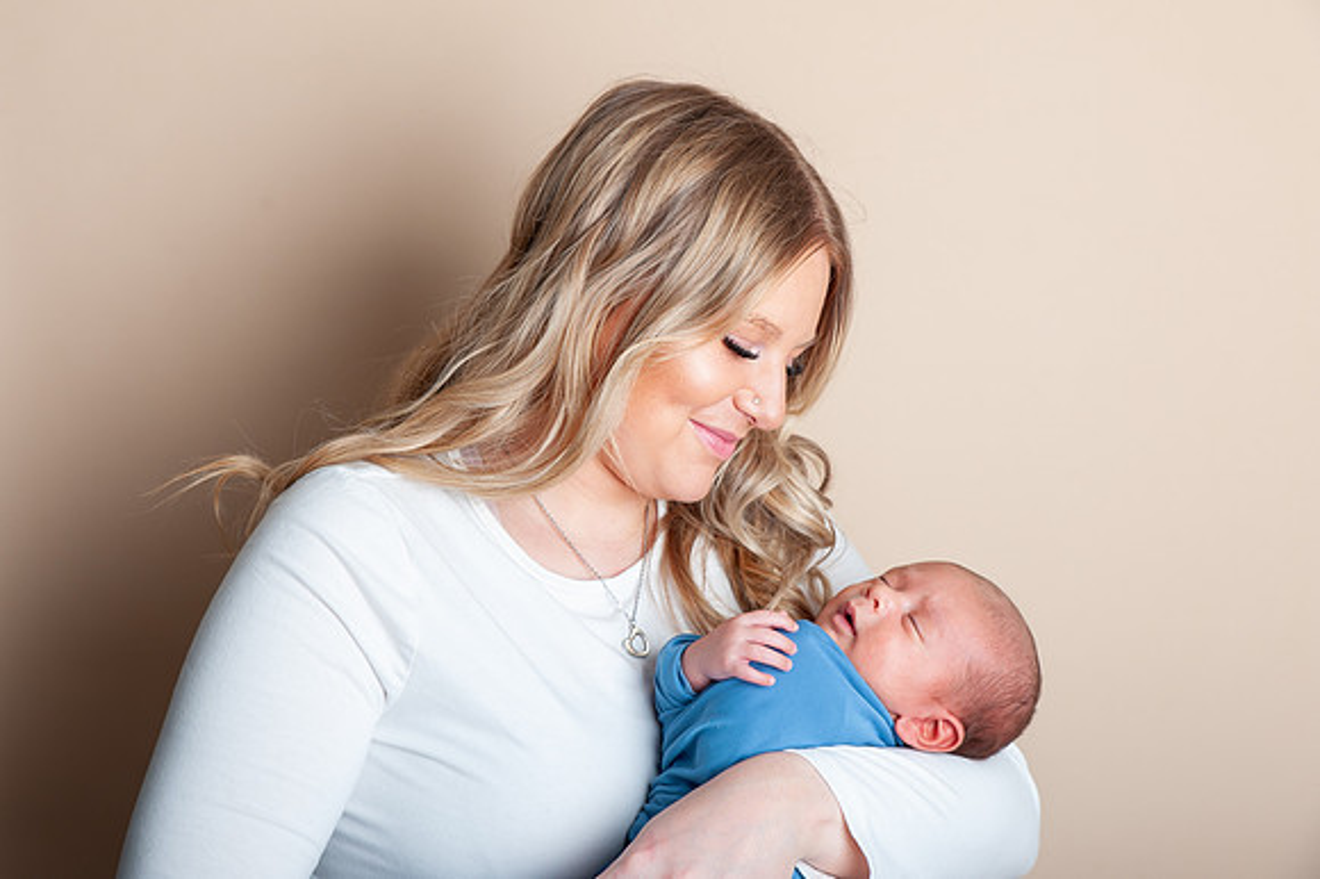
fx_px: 2413
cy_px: 406
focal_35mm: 66
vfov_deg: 20.6
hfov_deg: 30.6
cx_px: 602
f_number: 9
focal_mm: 60
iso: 400
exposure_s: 1/200
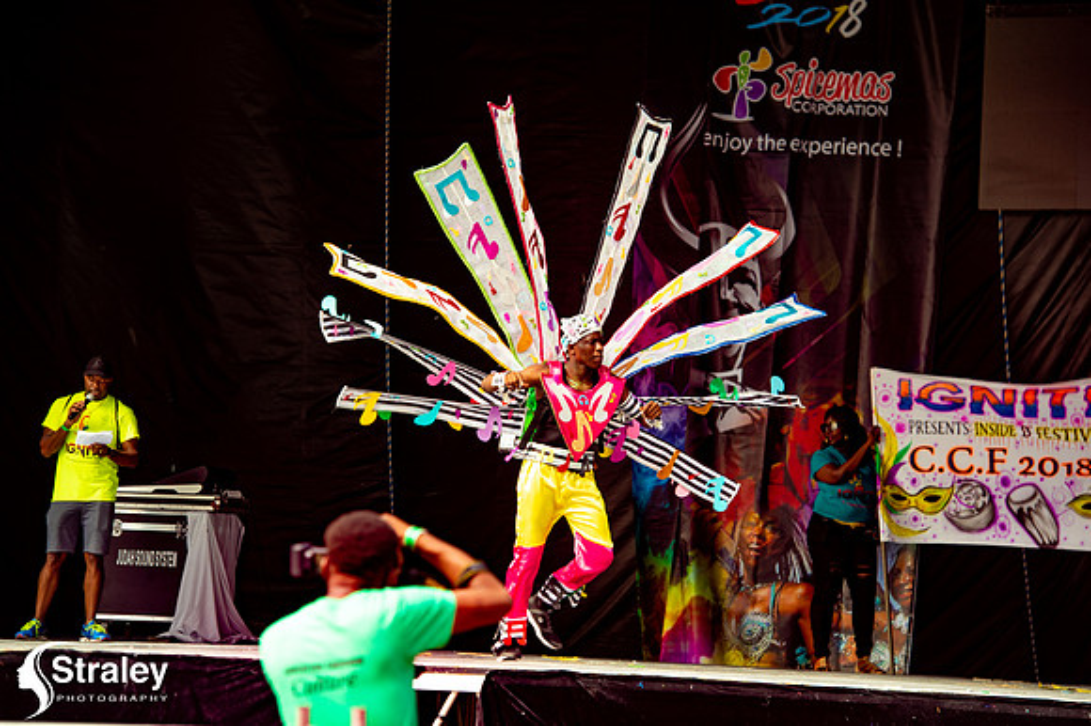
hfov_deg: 13.7
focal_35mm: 150
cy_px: 363
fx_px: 4543
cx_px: 546
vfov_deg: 9.1
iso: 160
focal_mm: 150
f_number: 5.6
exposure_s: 1/200
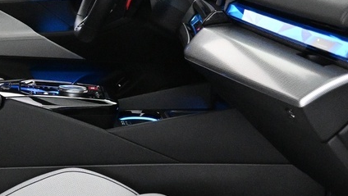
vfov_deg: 12.6
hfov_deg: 21.9
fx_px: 886
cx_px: 68
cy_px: 46
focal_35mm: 96
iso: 4000
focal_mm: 16
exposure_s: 1/80
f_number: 3.5
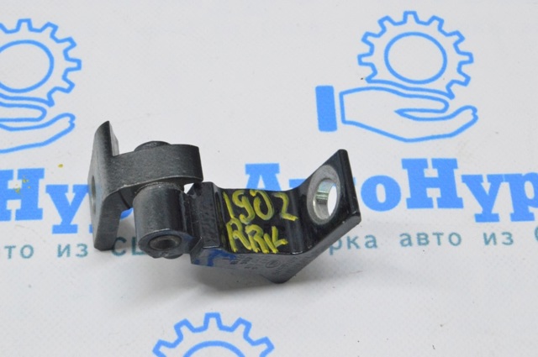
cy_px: 178
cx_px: 269
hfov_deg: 24.6
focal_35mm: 82
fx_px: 1231
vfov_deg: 16.5
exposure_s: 1/20
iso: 6400
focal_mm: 55
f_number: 20
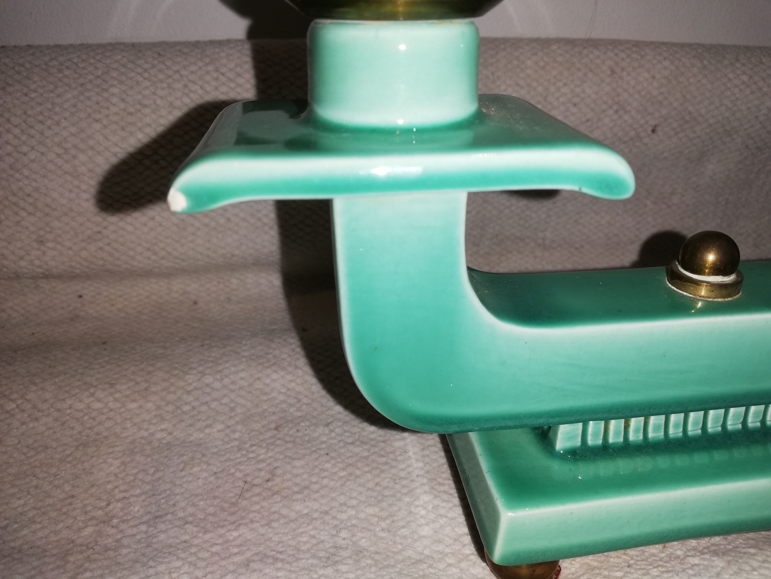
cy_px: 290
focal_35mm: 26
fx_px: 579
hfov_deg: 67.3
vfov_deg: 53.1
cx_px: 386
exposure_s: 1/136
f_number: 2.2
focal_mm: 3.81
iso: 50
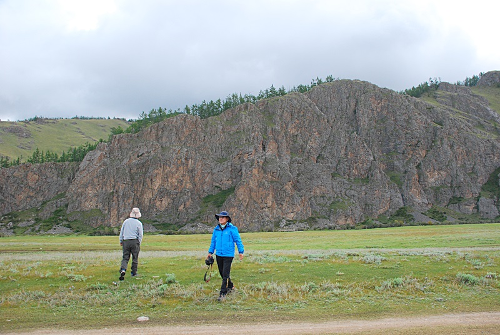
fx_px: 417
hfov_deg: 61.9
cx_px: 250
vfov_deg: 43.7
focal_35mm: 30
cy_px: 168
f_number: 5.6
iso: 400
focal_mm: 20
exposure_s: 1/400
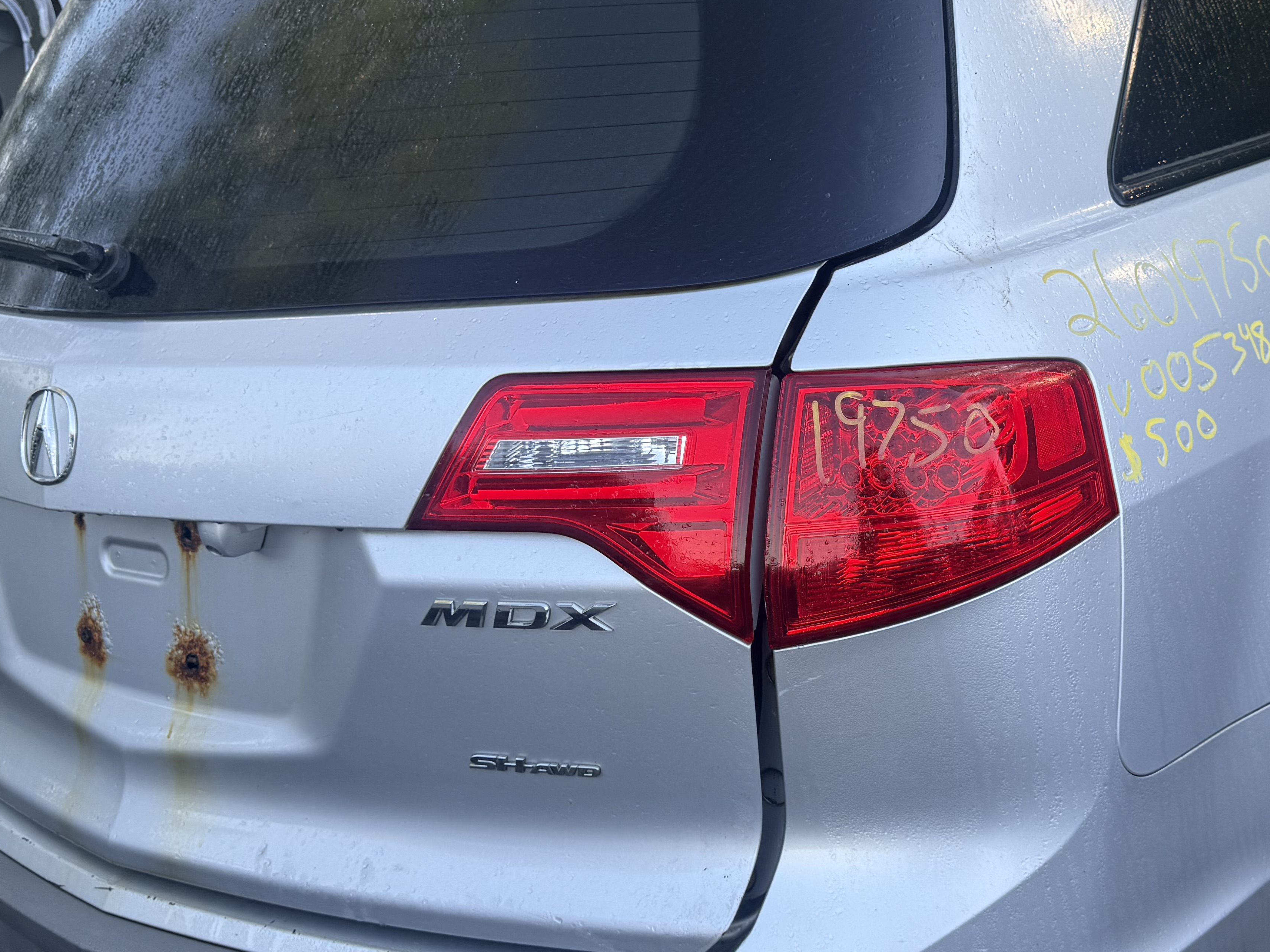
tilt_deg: -17.3
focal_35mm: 40
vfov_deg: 36.0
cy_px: 489
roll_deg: +4.9
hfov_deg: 46.2
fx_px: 1467
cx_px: 828
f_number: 1.78
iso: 80
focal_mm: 6.76
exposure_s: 1/401
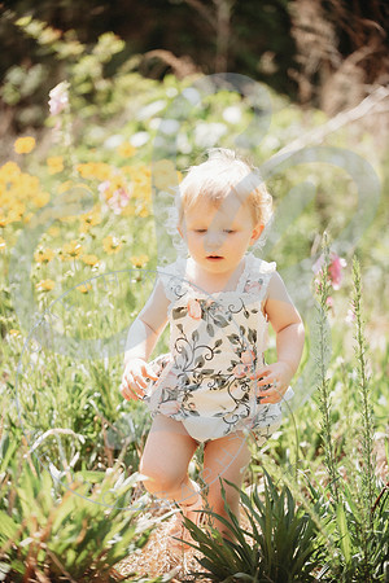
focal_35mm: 90
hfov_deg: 15.2
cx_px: 194
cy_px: 292
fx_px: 1459
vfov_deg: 22.6
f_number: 2.8
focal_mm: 90
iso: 100
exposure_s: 1/400
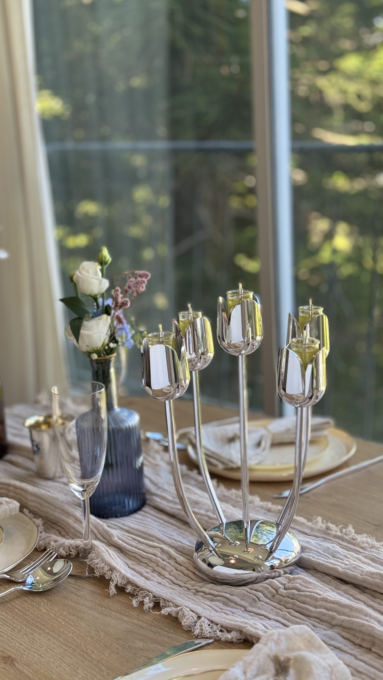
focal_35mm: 53
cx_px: 238
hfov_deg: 22.6
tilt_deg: -13.1
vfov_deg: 39.2
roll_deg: +2.2
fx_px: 957
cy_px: 342
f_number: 1.78
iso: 64
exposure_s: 1/379
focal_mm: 6.76
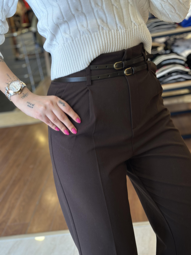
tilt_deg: -49.3
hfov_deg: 30.3
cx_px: 96
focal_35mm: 48
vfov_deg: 39.7
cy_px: 128
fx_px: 353
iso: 160
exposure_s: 1/60
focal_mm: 6.86
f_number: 1.78
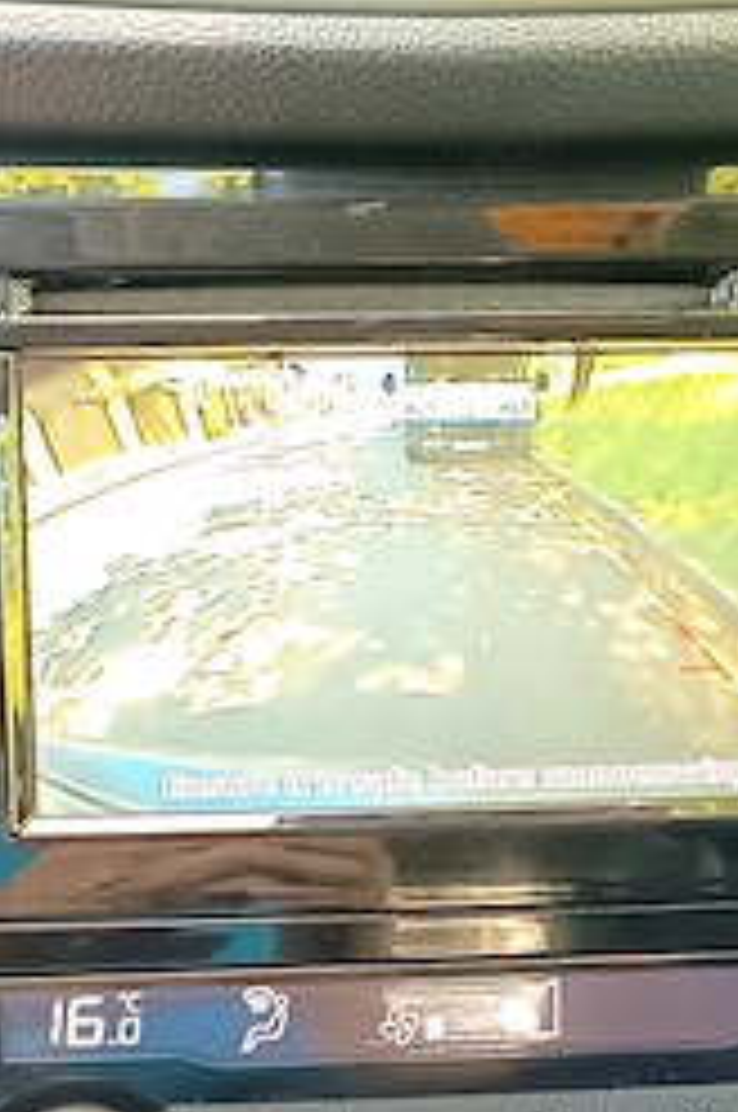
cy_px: 842
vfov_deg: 24.8
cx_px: 454
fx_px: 2498
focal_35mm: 81
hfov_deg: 16.8
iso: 364
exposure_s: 1/33.3
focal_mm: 5.24
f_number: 1.7
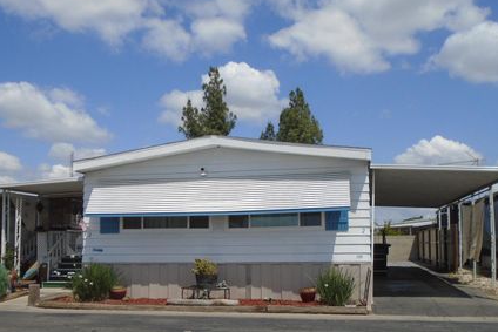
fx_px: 526
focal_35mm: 38
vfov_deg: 34.9
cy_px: 207
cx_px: 254
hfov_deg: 50.7
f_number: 8.8
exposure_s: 1/320
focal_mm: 5.5
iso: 100
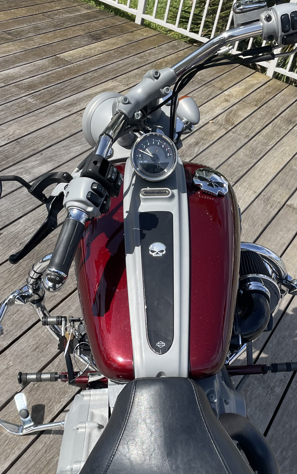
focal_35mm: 47
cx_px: 179
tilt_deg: -38.5
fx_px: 609
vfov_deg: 42.3
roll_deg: -19.8
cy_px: 301
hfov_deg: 27.4
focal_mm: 4.2
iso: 32
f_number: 1.6
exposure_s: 1/2618
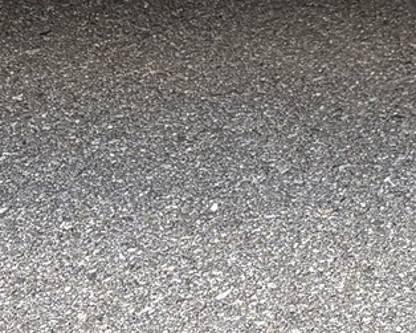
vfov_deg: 8.8
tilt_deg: -17.5
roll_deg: +3.1
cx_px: 1033
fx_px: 2006
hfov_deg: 10.1
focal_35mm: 163
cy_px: -414
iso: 50
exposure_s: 1/485
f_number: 1.6
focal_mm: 5.96
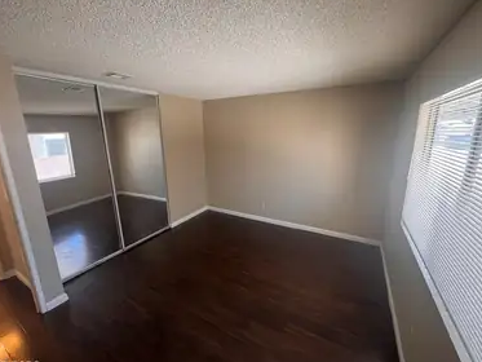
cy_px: 180
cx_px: 243
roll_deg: +0.1
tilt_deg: -12.4
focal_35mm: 15
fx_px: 209
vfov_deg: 81.8
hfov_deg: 98.2
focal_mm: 2.22
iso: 320
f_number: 2.2
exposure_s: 1/99
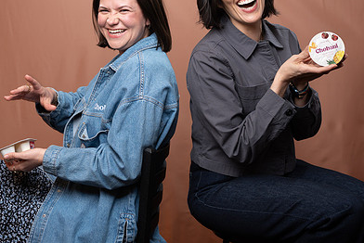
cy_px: 90
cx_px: 150
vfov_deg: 20.0
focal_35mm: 68
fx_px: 688
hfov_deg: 29.6
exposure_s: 1/160
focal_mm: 46
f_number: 4
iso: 320
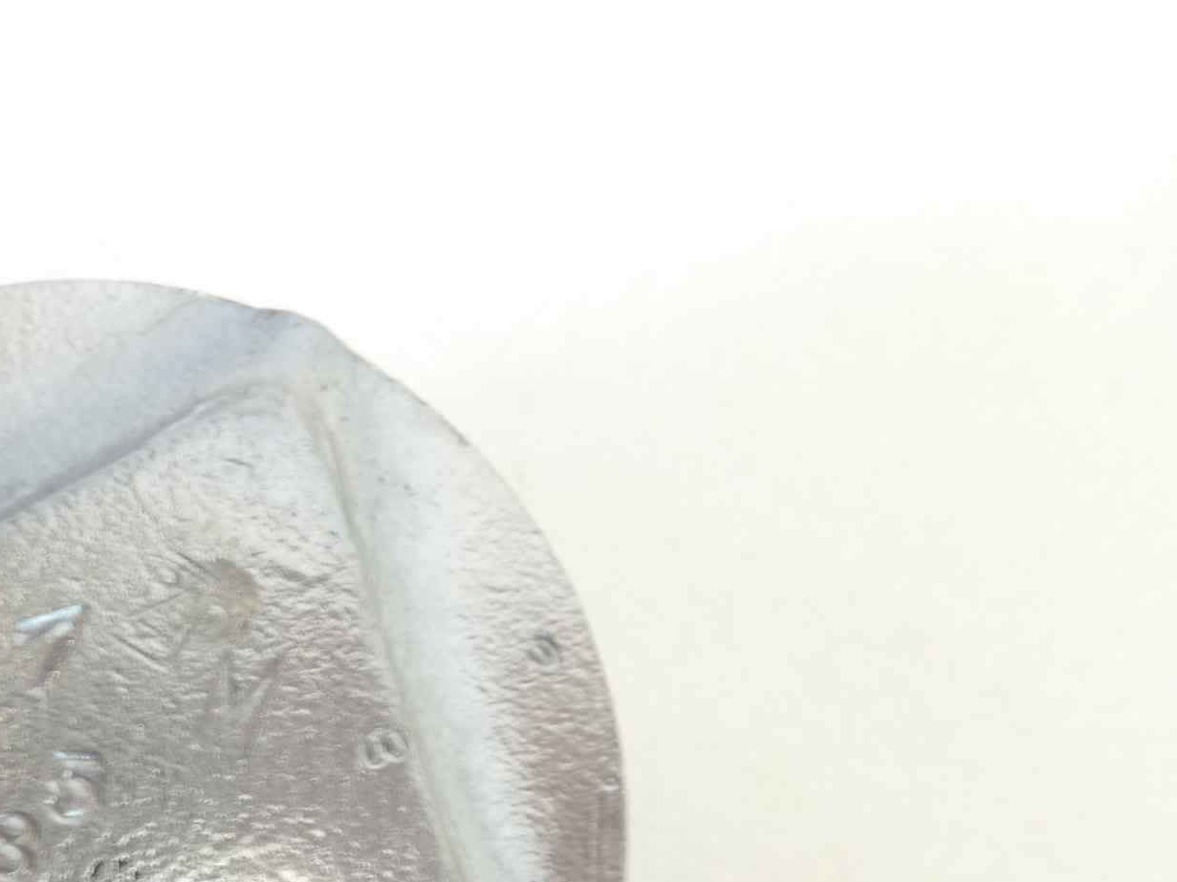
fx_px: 1768
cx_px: 267
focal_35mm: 52
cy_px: 828
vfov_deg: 26.9
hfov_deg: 35.8
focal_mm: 4.1
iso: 80
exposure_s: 1/13
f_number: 3.3
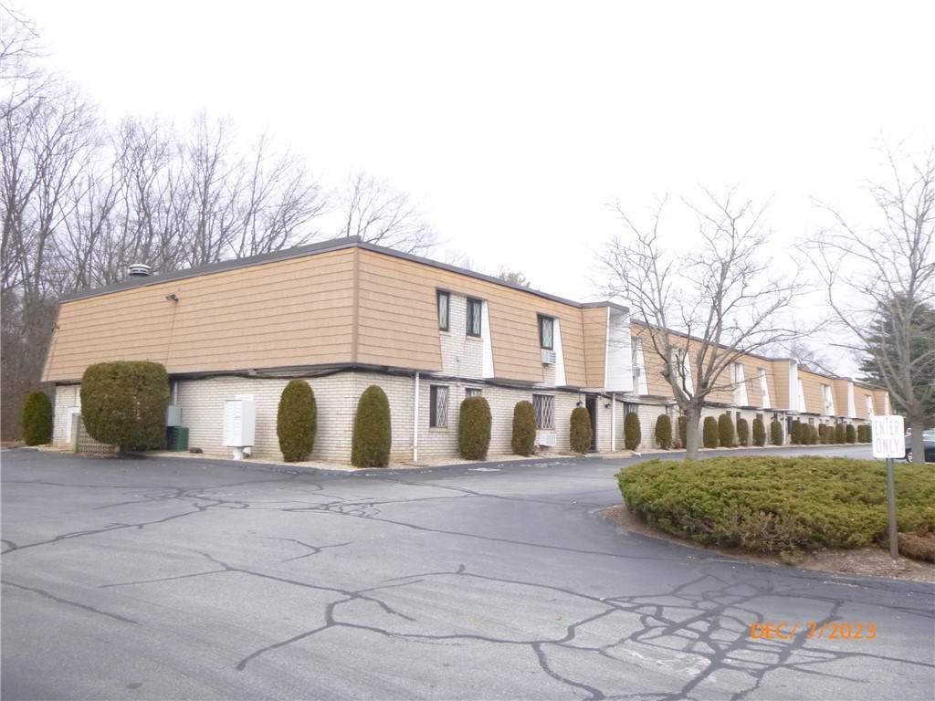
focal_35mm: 29
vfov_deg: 48.2
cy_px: 350
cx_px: 468
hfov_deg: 61.7
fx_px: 783
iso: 200
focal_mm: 5.2
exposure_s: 1/60
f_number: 4.1
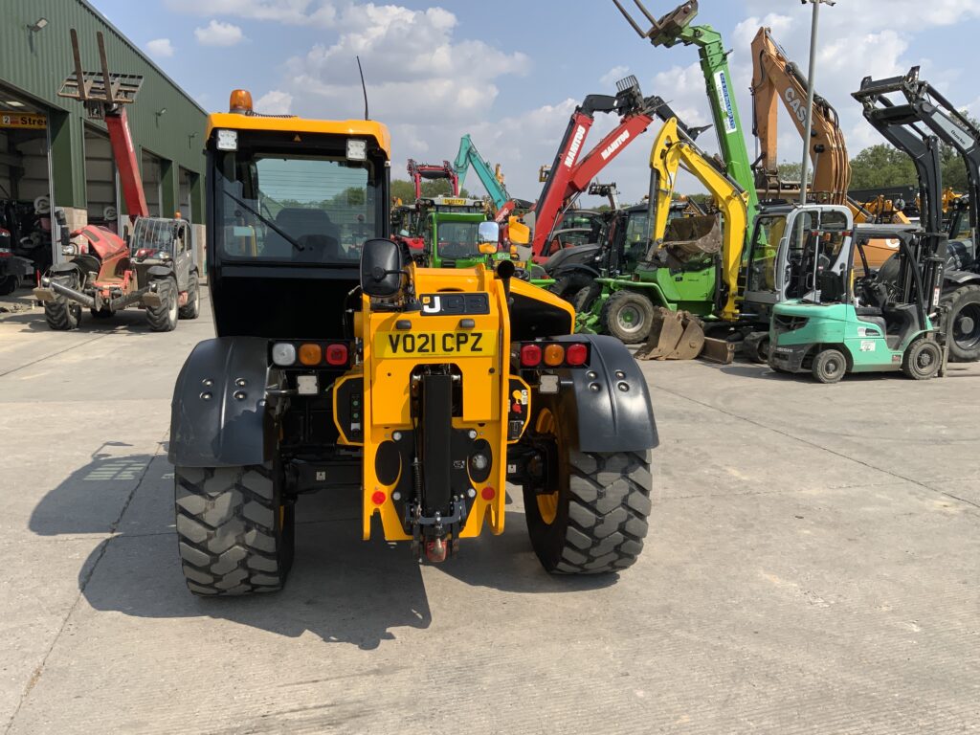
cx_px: 490
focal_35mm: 29
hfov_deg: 61.7
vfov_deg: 48.2
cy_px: 368
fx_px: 821
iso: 16
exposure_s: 1/1848
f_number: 1.8
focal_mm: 3
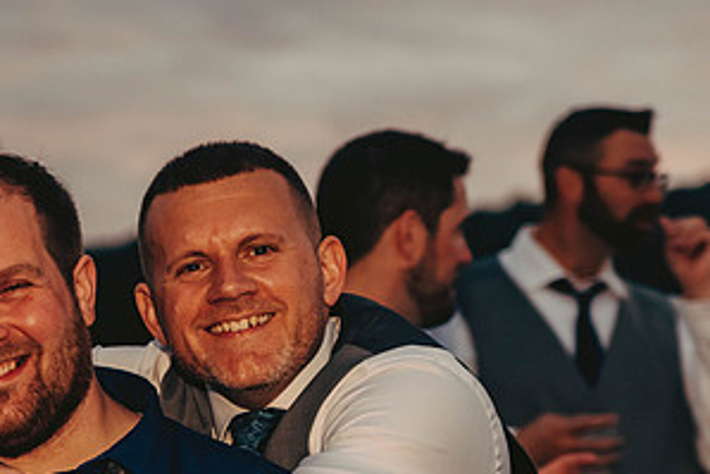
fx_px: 2881
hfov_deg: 14.0
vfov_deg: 9.4
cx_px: 110
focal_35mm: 146
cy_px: 459
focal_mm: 75
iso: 1600
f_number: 2.8
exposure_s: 1/125
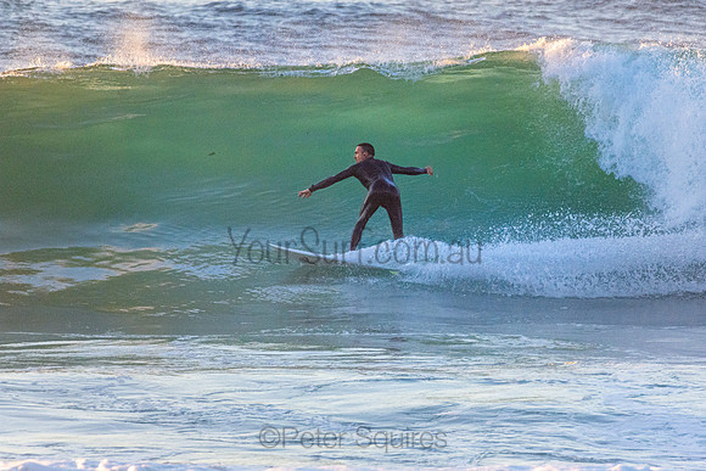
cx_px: 353
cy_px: 236
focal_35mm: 750
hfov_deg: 2.7
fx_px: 14711
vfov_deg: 1.8
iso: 2000
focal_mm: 500
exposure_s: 1/1600
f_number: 5.6
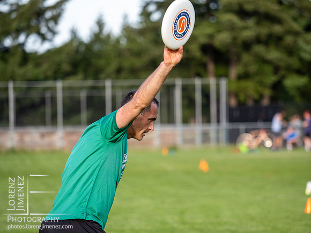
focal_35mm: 250
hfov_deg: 7.9
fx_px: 2246
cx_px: 156
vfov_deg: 5.9
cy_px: 116
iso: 320
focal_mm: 125
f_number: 2.8
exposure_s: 1/1000
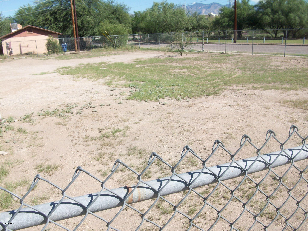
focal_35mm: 34
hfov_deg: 54.0
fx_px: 303
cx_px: 154
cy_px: 116
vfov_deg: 41.8
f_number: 5.5
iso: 64
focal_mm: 5.7
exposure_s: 1/286
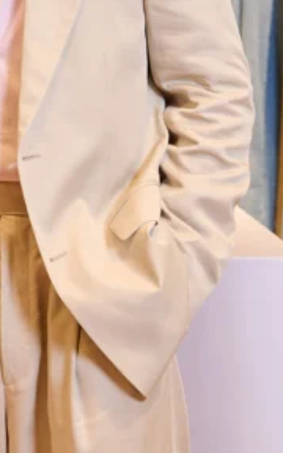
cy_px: -6
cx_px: -124
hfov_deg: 7.0
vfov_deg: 11.2
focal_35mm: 185
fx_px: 2283
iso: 200
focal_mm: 51
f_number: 4
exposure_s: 1/200
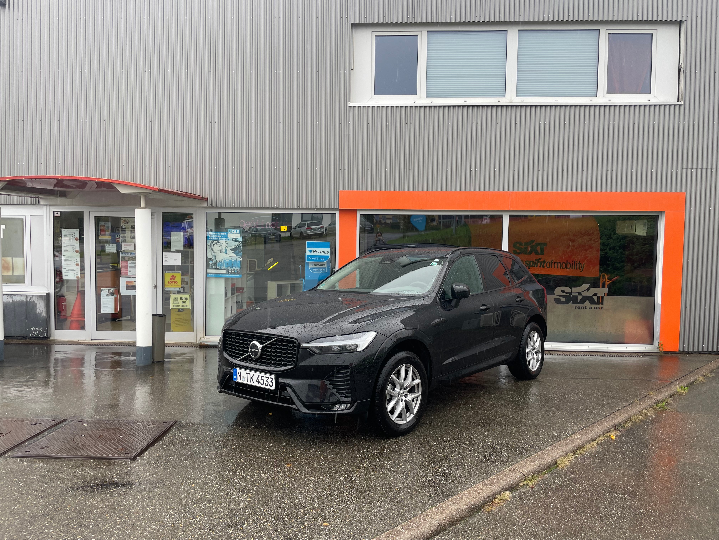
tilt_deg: -3.0
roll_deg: +0.0
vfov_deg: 53.1
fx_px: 540
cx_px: 360
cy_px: 270
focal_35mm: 26
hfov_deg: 67.3
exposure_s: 1/262
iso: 32
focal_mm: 4.2
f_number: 1.6
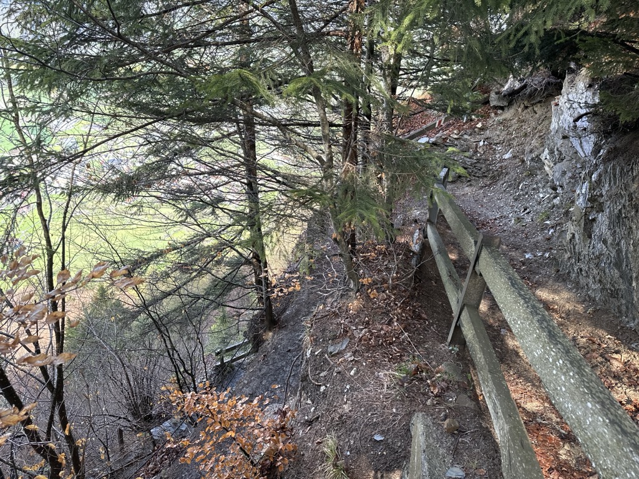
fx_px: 443
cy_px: 240
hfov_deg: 71.6
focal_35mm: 24
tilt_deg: -33.3
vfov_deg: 56.8
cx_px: 320
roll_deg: -5.6
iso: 80
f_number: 1.78
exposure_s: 1/250
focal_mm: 6.86
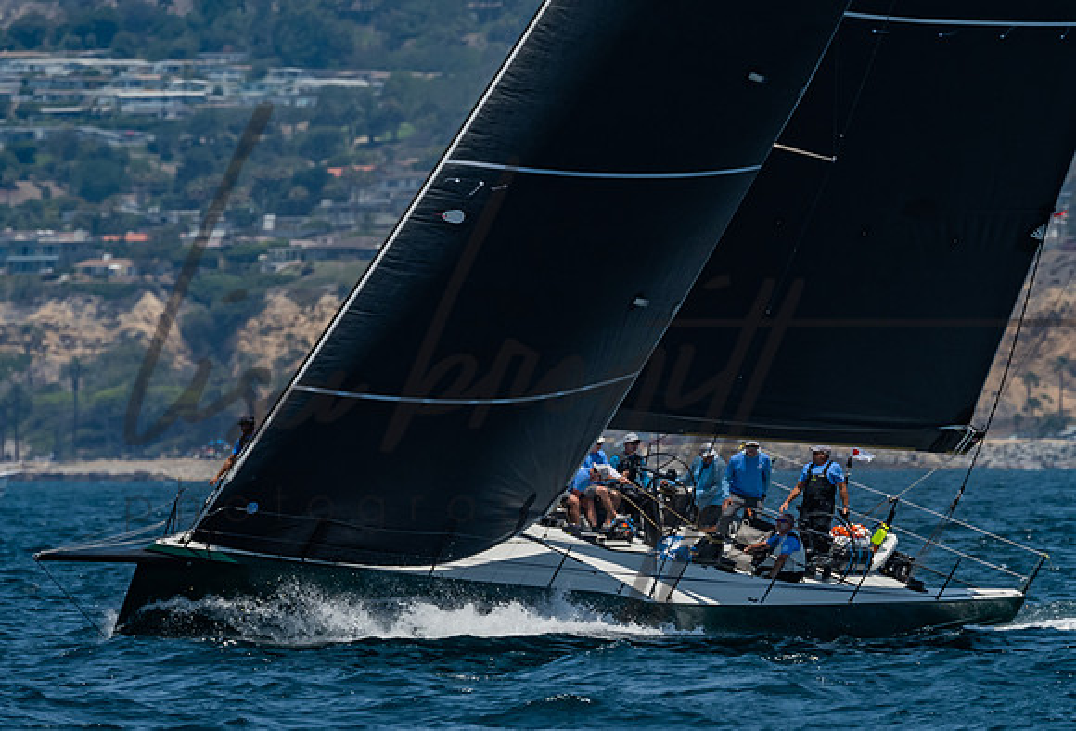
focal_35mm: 775
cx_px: 852
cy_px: 460
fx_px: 23304
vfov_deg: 1.8
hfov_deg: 2.6
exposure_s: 1/2000
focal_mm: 350
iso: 320
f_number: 5.6
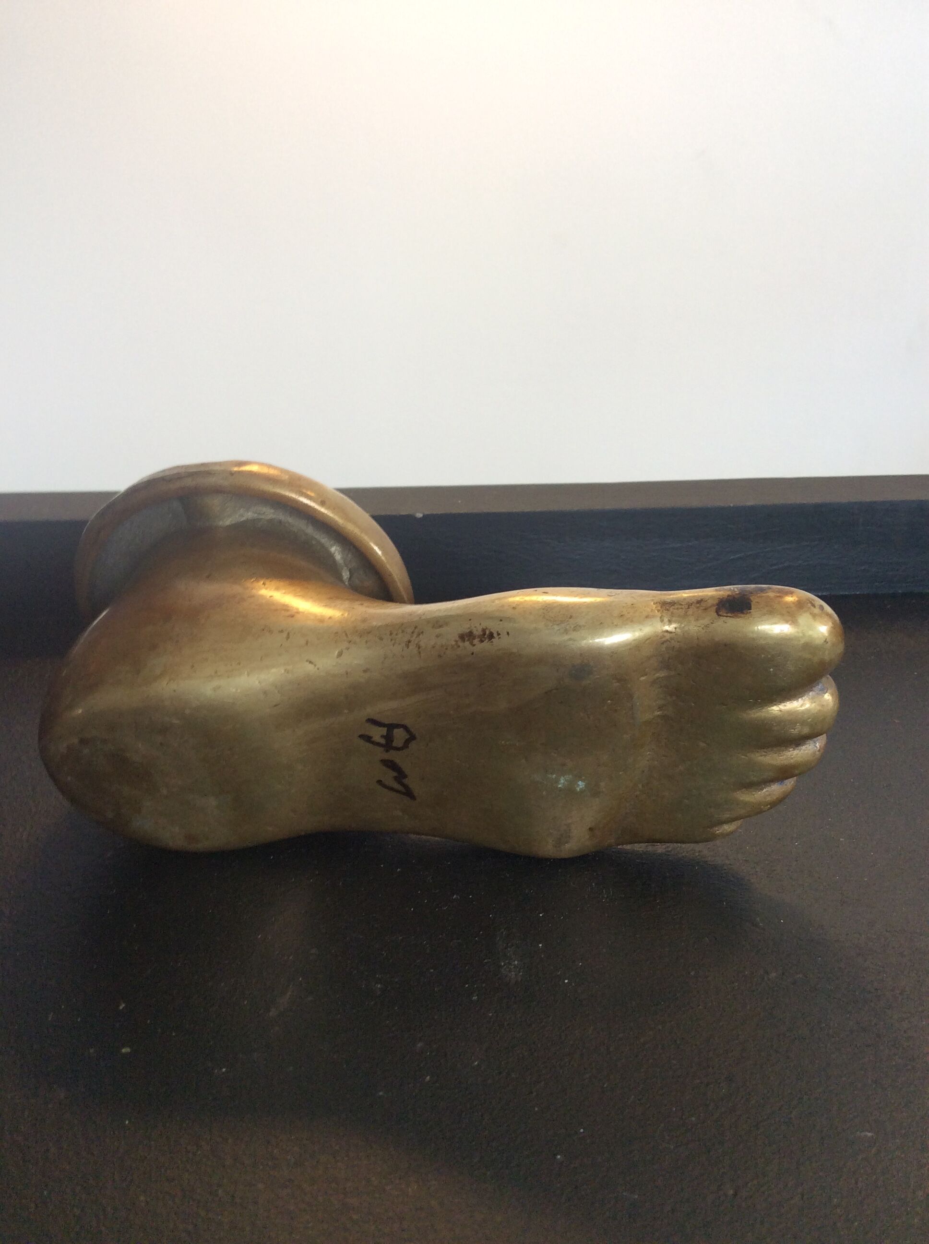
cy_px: 622
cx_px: 464
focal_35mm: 32
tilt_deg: -21.7
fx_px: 1148
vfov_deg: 56.9
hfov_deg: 44.1
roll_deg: +0.5
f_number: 2.4
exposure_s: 1/25
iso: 50
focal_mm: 3.3
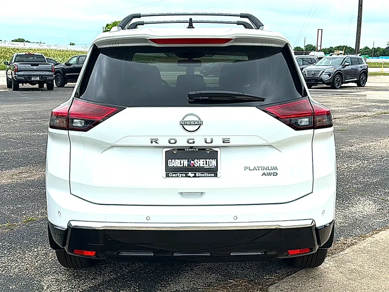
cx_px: 194
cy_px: 146
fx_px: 438
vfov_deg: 36.8
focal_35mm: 39
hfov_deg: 47.9
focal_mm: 6.86
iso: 80
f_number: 1.78
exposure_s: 1/3165
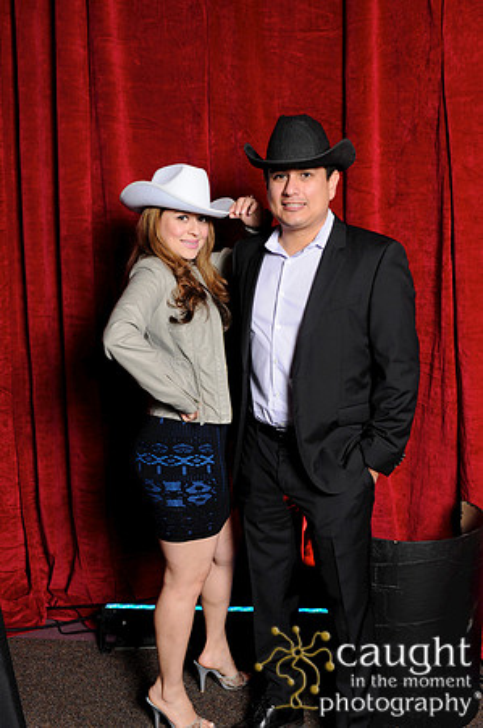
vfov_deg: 46.4
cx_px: 242
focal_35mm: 42
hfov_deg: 31.8
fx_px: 847
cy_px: 364
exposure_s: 1/60
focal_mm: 28
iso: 400
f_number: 8
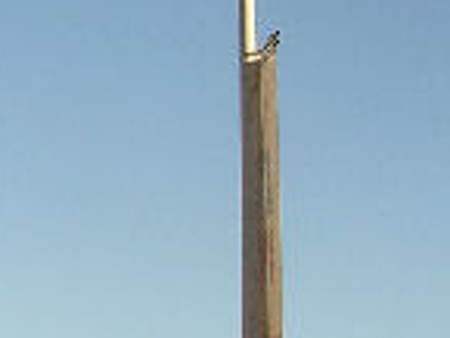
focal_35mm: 134
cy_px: 440
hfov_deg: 13.8
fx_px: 1743
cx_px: -217
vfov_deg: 10.8
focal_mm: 5.8
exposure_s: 1/197
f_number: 5.6
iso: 50
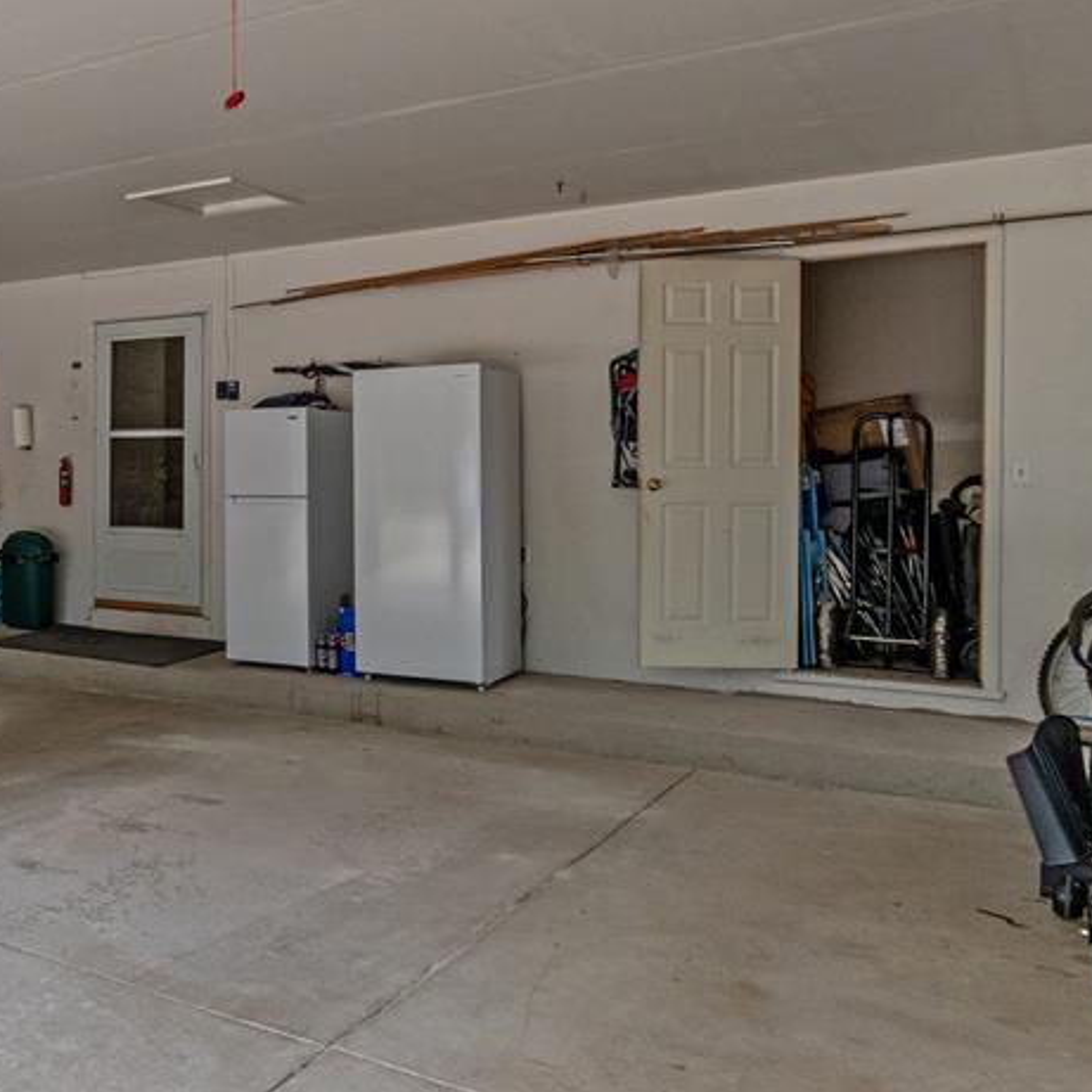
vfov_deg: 48.4
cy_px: 538
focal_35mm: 34
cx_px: 59
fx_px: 1213
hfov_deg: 43.2
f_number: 4.8
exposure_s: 1/250
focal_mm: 12
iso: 360
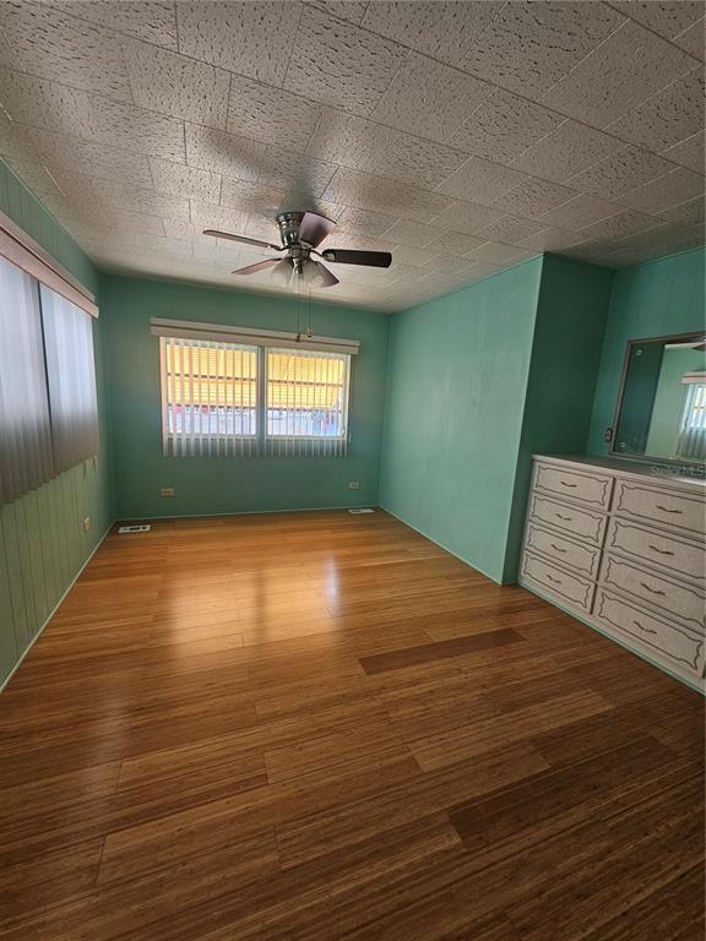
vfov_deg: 106.2
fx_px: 354
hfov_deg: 89.9
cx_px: 353
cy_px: 470
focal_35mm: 13
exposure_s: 1/60
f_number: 2.2
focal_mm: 2.2
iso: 80
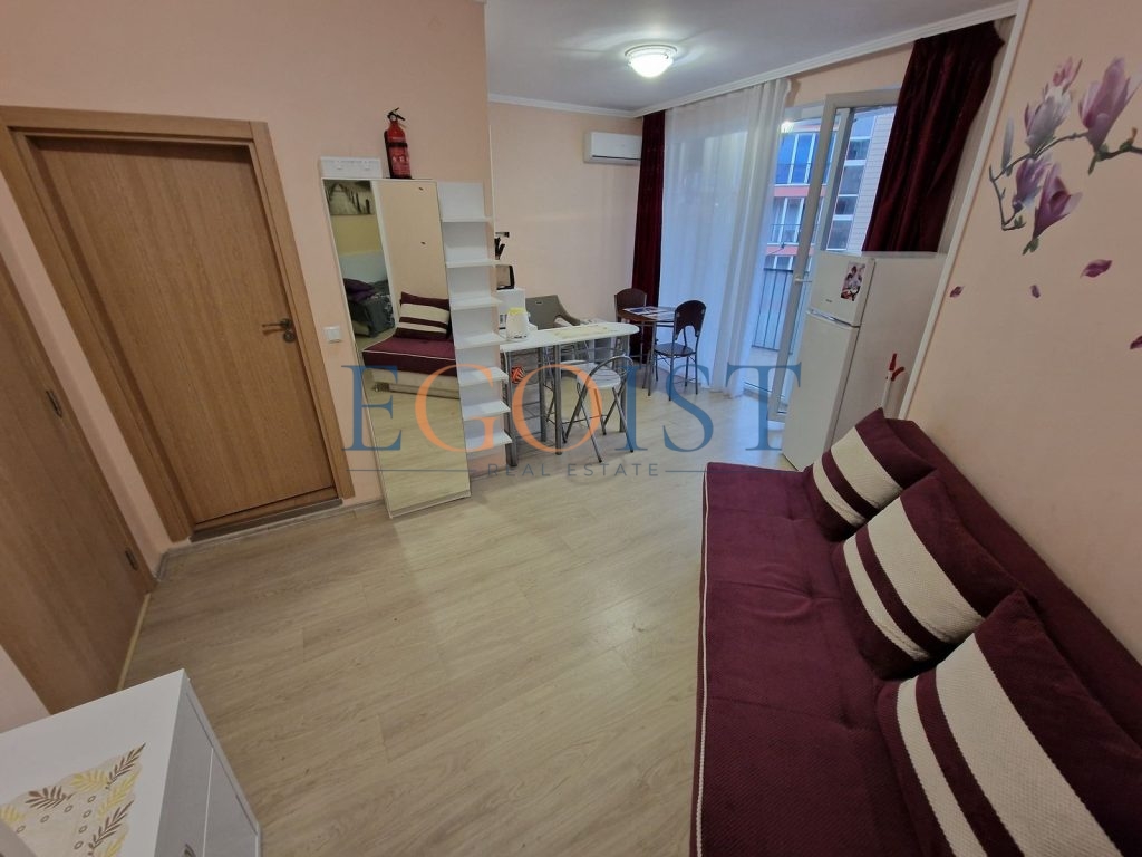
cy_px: 428
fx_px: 429
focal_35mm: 13
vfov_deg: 89.9
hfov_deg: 106.2
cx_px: 571
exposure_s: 1/30
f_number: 2.2
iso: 500
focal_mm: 2.2
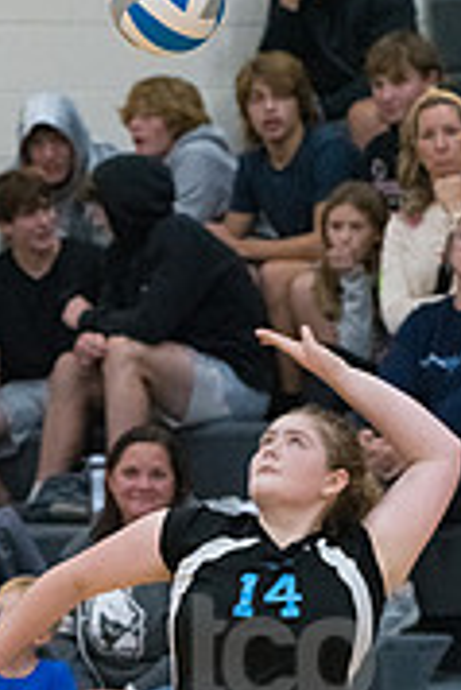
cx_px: 283
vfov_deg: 5.6
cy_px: 702
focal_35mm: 366
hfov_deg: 3.8
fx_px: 7016
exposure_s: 1/1000
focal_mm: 145
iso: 6400
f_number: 4.5
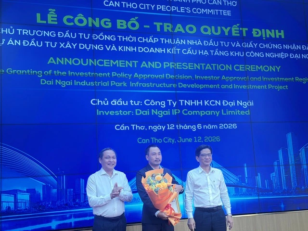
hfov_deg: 39.7
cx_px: 154
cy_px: 116
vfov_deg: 30.3
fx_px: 427
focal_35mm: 48
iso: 160
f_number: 1.78
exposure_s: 1/100
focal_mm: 6.86
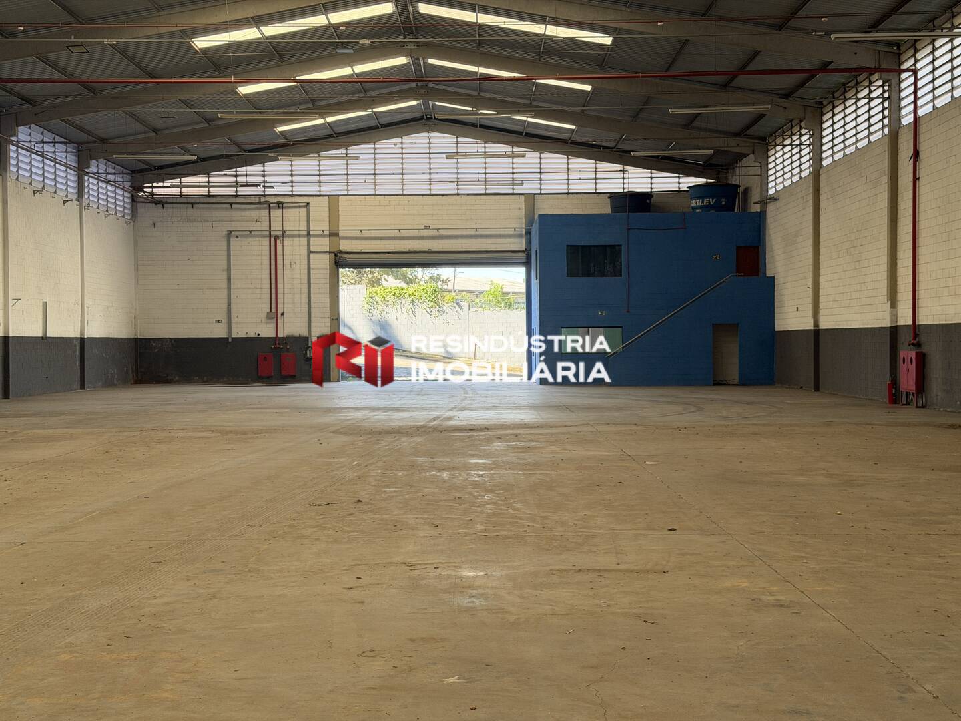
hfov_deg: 39.7
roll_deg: +0.7
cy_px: 360
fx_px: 1333
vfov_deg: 30.3
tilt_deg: -1.6
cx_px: 480
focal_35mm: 48
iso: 100
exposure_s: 1/208
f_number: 1.78
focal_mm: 6.76
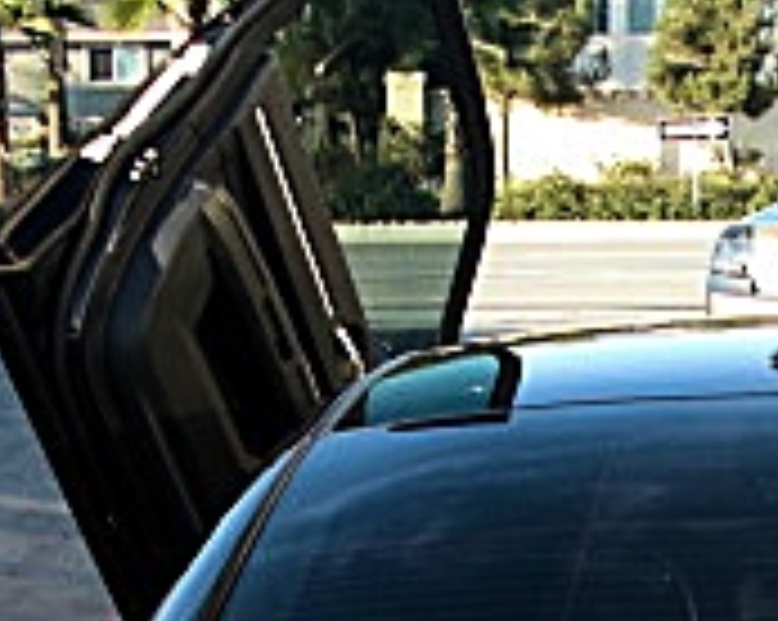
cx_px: 742
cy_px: 837
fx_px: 2990
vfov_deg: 11.5
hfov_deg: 14.6
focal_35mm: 130
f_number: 2.8
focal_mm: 6.3
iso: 50
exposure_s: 1/125
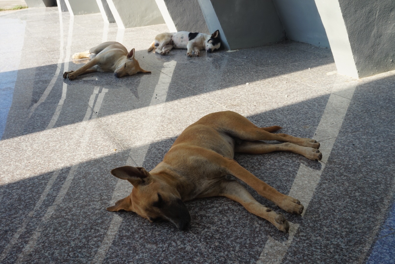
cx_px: 198
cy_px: 132
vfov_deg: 33.1
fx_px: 445
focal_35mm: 40
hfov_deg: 47.9
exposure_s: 1/80
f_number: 10
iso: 100
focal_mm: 27
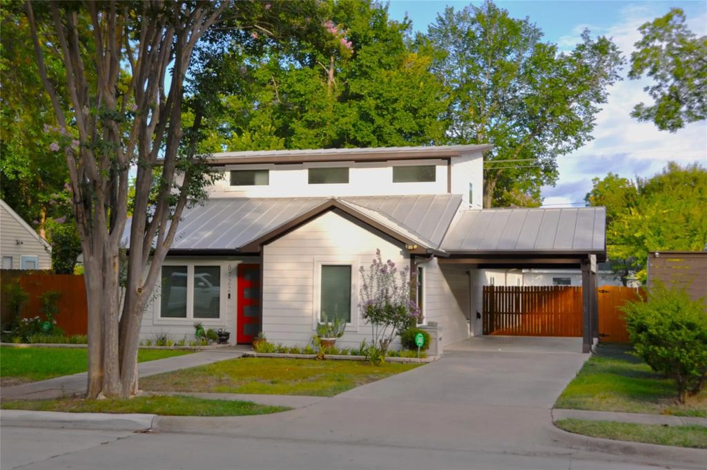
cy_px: 235
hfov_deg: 41.2
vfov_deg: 28.0
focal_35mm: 48
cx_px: 354
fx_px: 941
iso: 200
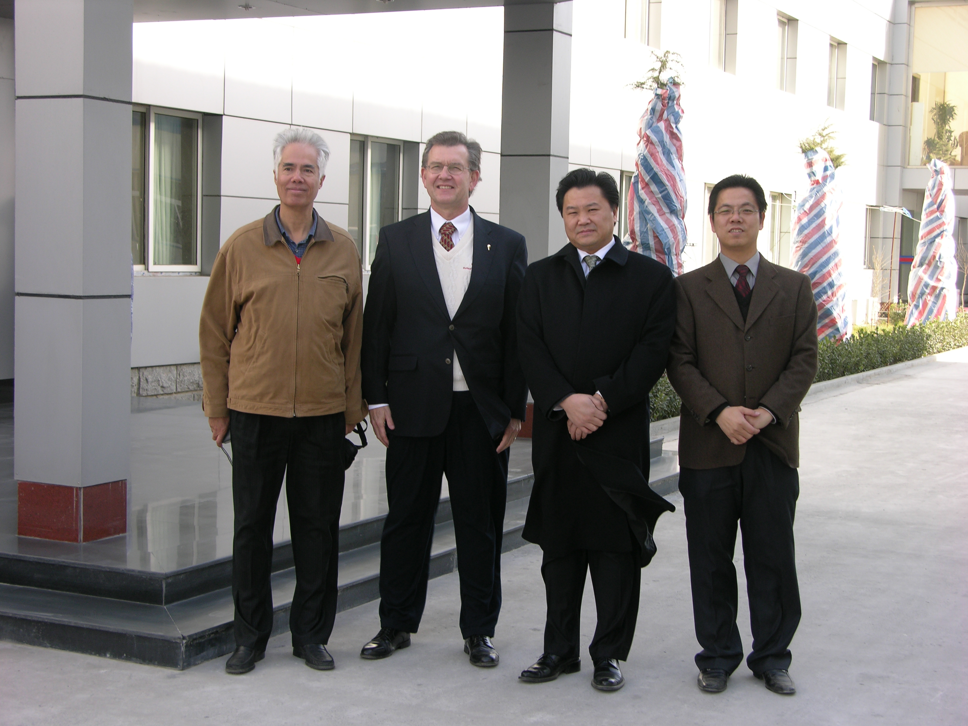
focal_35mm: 62
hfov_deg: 31.2
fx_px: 1734
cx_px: 484
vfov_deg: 23.7
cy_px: 363
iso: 50
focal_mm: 15.7
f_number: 3.6
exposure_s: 1/93
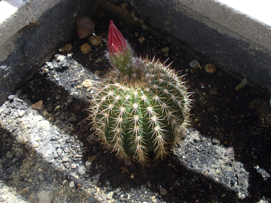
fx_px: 297
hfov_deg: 49.0
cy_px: 102
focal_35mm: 38
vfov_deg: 37.7
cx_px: 136
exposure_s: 1/90
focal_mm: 6.3
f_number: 7.7
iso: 80
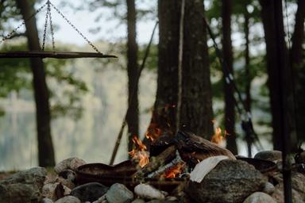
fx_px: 720
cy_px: 102
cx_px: 152
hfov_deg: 23.9
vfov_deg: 16.1
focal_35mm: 85
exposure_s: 1/320
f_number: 3.2
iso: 500
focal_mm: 85
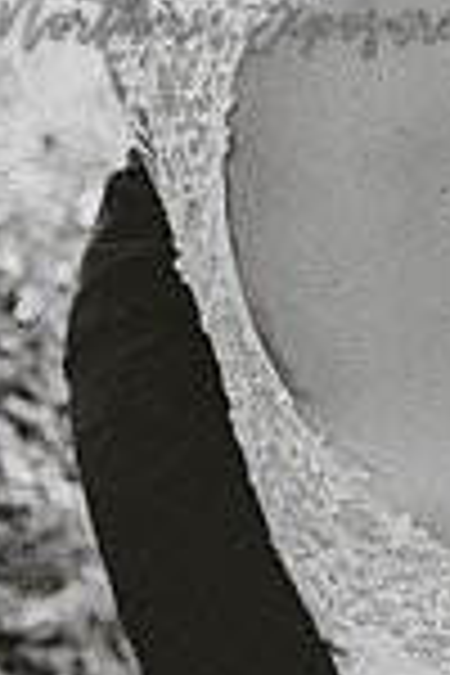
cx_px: 610
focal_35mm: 72
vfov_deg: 27.8
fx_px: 1350
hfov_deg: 17.6
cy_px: 194
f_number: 2.8
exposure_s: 1/125
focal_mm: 24
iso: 1400
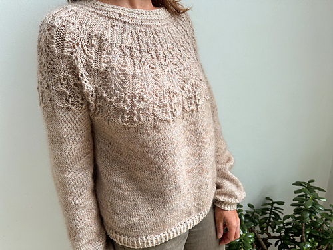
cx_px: 166
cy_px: 125
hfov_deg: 71.6
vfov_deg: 56.8
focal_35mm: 24
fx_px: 231
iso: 64
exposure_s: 1/140
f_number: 1.8
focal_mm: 6.86
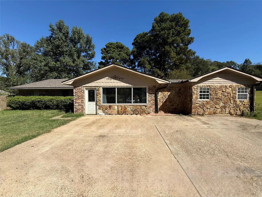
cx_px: 131
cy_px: 98
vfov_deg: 85.7
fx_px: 106
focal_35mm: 14
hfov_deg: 102.1
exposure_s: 1/3289
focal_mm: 2.22
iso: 50
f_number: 2.2
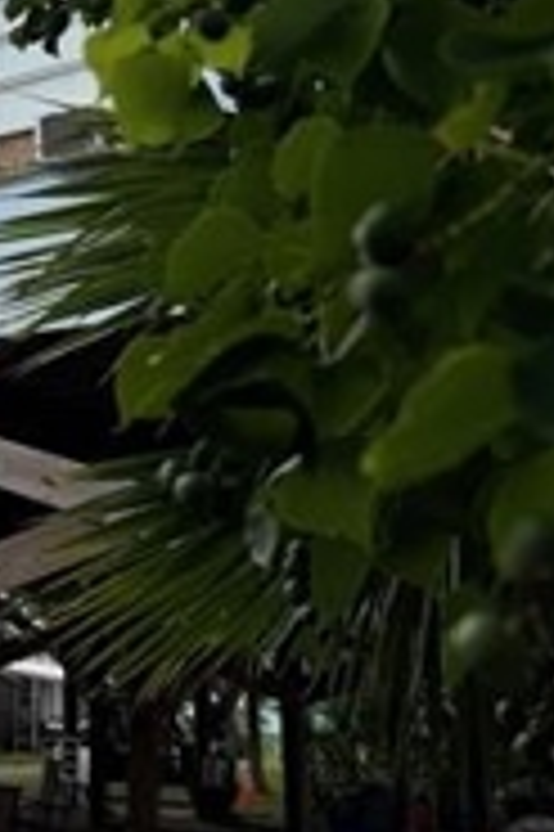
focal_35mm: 54
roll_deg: -4.9
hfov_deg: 23.1
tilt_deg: +24.4
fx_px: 1249
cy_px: 148
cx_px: -95
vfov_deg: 35.5
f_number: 1.78
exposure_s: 1/2525
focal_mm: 6.76
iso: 80
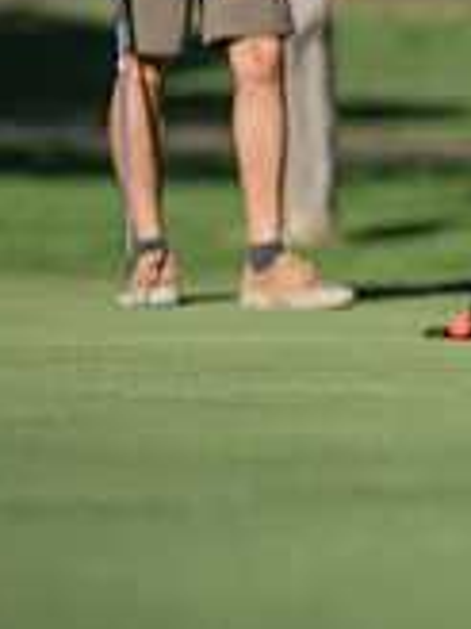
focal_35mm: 386
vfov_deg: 5.1
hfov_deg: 3.8
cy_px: -54
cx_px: 528
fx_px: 7003
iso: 320
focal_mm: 146
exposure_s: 1/8000
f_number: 2.8
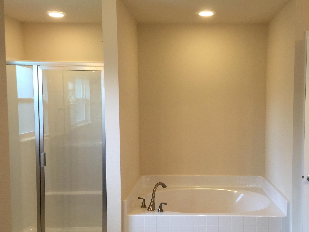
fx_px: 330
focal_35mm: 37
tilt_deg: -4.1
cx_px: 189
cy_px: 128
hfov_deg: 49.7
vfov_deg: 38.6
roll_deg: -1.7
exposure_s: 1/30
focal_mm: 4.15
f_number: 2.2
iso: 50
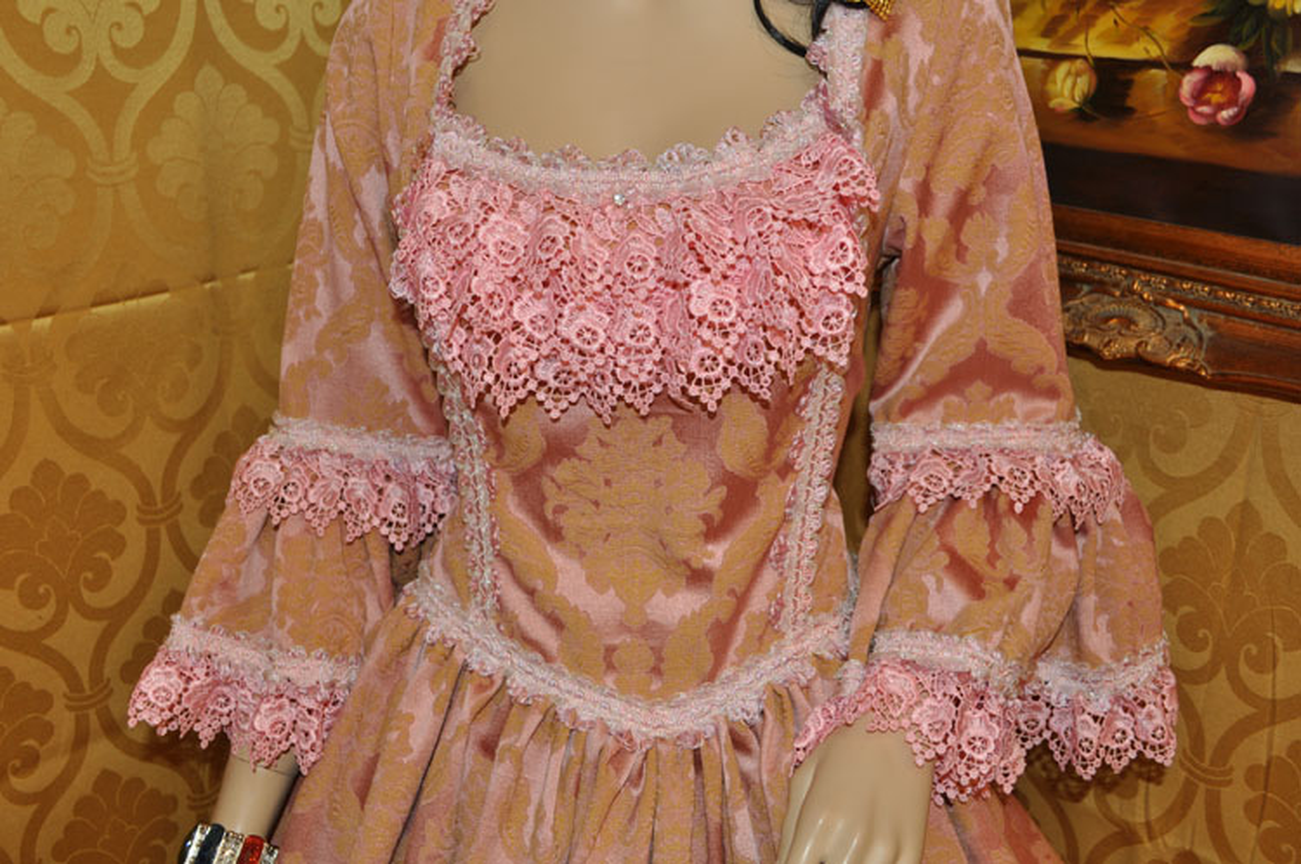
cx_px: 650
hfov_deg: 53.2
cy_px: 432
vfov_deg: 36.8
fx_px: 1299
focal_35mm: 36
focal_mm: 24
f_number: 5.6
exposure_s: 1/30
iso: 200
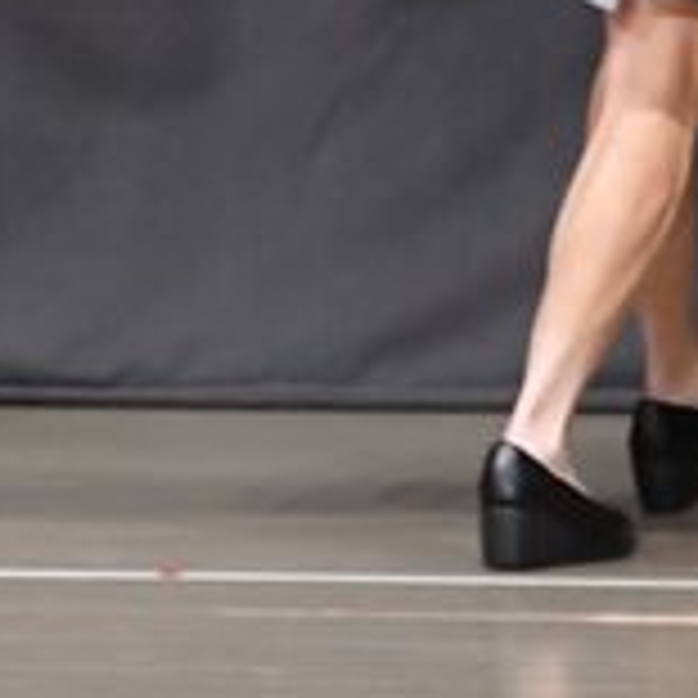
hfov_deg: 2.0
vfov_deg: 2.0
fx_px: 19596
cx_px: -660
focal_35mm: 859
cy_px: -153
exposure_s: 1/400
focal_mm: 135
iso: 6400
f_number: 5.6
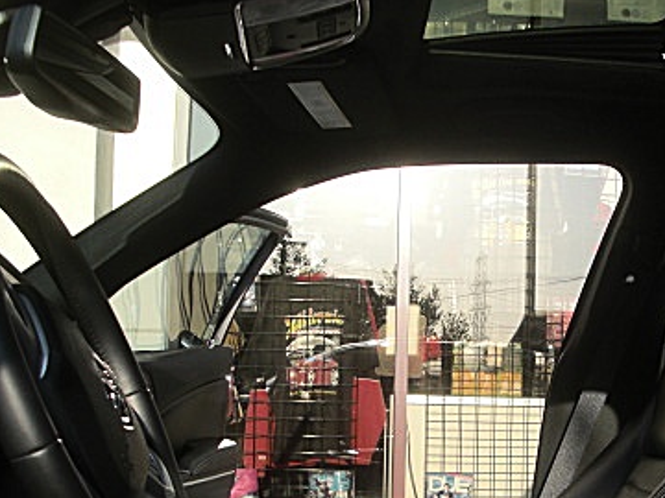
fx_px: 1229
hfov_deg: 29.8
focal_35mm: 64
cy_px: 365
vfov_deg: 22.7
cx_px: 493
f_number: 2.8
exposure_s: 1/320
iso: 50
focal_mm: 6.3
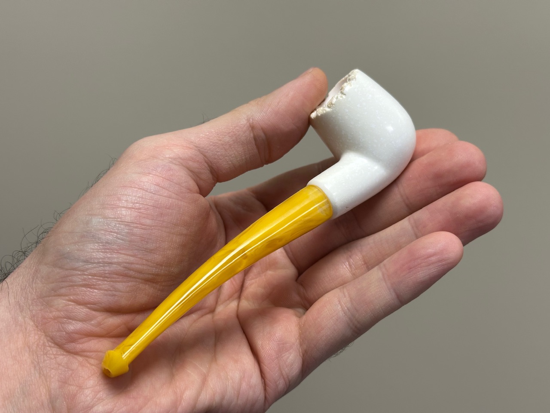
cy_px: 206
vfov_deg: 30.3
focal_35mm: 48
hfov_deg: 39.7
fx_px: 763
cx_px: 275
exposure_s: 1/100
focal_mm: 6.86
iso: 64
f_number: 1.78
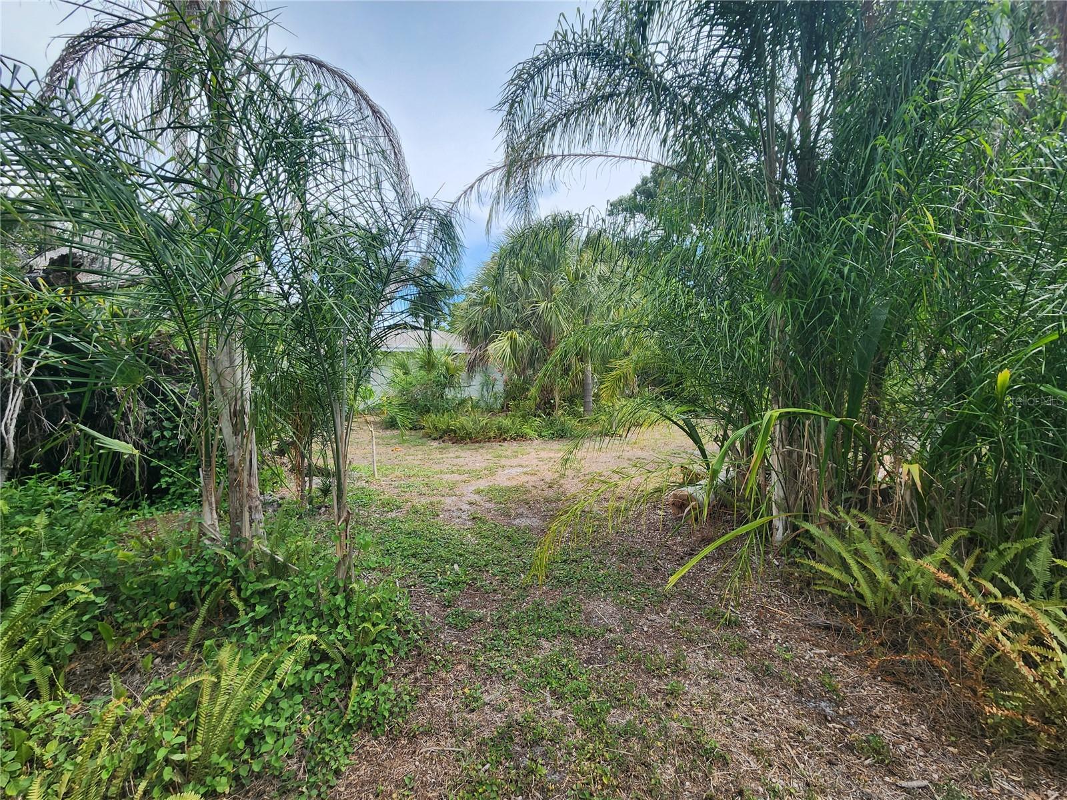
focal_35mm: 13
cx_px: 534
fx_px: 401
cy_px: 400
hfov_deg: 106.2
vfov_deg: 89.9
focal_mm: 2.2
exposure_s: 1/621
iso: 50
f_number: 2.2
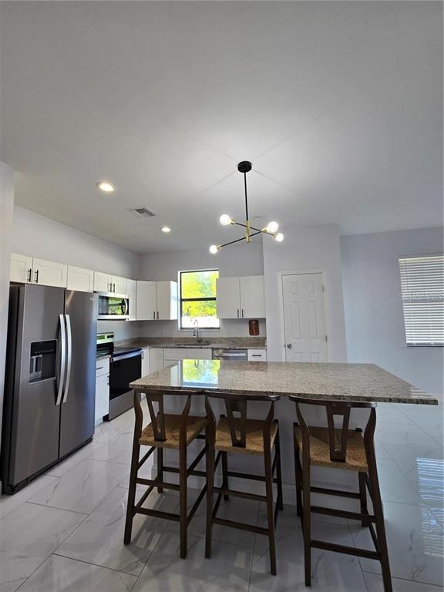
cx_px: 222
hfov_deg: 89.9
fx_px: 222
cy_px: 296
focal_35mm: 13
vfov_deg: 106.2
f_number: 2.2
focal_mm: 2.2
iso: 50
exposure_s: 1/60
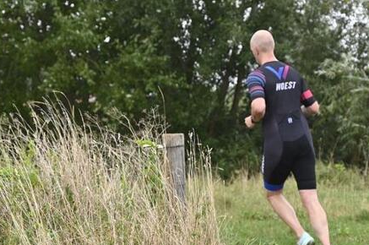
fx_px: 1627
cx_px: 246
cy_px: 169
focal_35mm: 159
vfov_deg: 8.6
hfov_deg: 12.9
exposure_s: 1/320
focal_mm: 70
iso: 400
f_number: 4
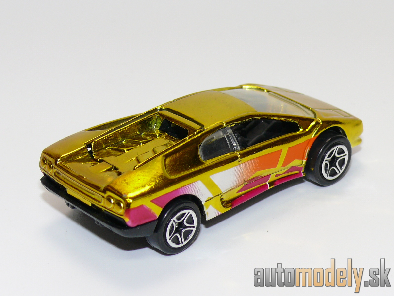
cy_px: 148
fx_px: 1252
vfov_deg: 13.5
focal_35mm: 110
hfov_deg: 17.9
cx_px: 197
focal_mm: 14
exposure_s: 1/30
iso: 100
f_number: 4
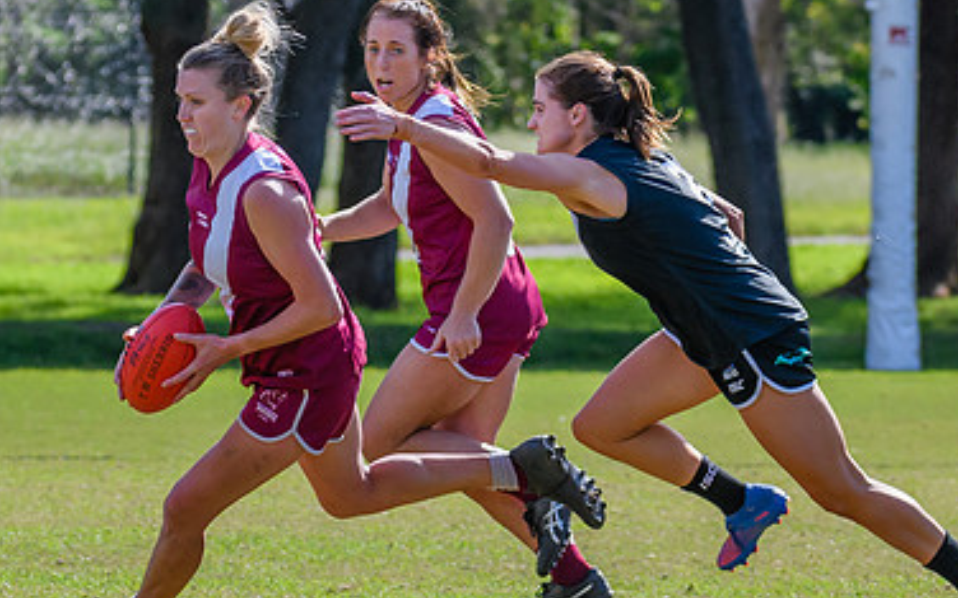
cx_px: 219
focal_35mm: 588
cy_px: 322
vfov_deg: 2.2
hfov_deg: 3.6
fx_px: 15352
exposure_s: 1/1250
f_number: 7.1
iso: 800
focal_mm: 170
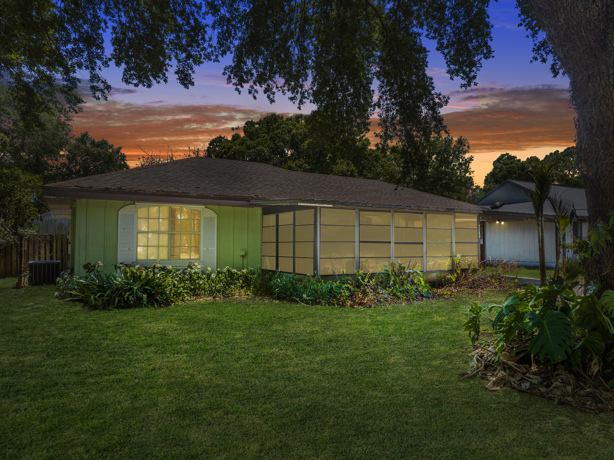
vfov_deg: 56.8
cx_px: 307
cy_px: 230
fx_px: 425
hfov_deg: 71.6
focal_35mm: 24
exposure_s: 1/50
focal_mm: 12.29
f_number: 4.5
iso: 200
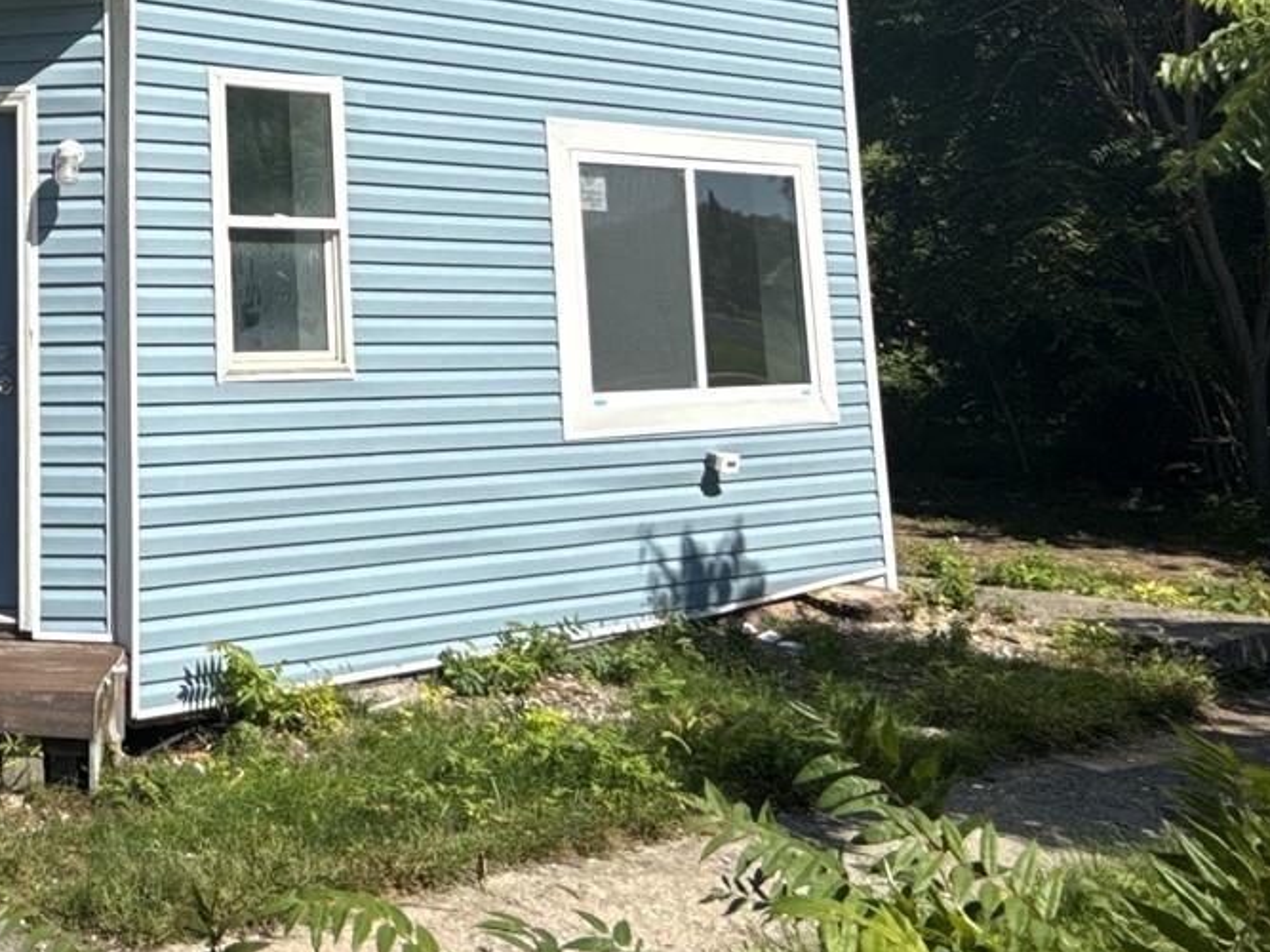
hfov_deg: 38.8
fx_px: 1577
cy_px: 76
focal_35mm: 43
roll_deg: +1.1
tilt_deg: +10.3
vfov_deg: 31.8
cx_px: 0
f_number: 2.2
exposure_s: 1/3891
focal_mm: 2.22
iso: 50
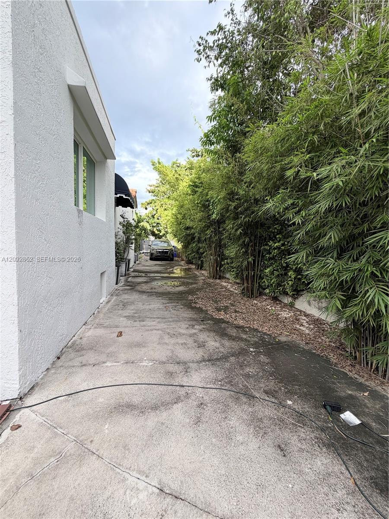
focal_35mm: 14
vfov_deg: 102.1
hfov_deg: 85.7
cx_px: 194
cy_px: 260
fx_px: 210
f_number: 2.2
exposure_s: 1/502
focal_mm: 2.22
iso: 64
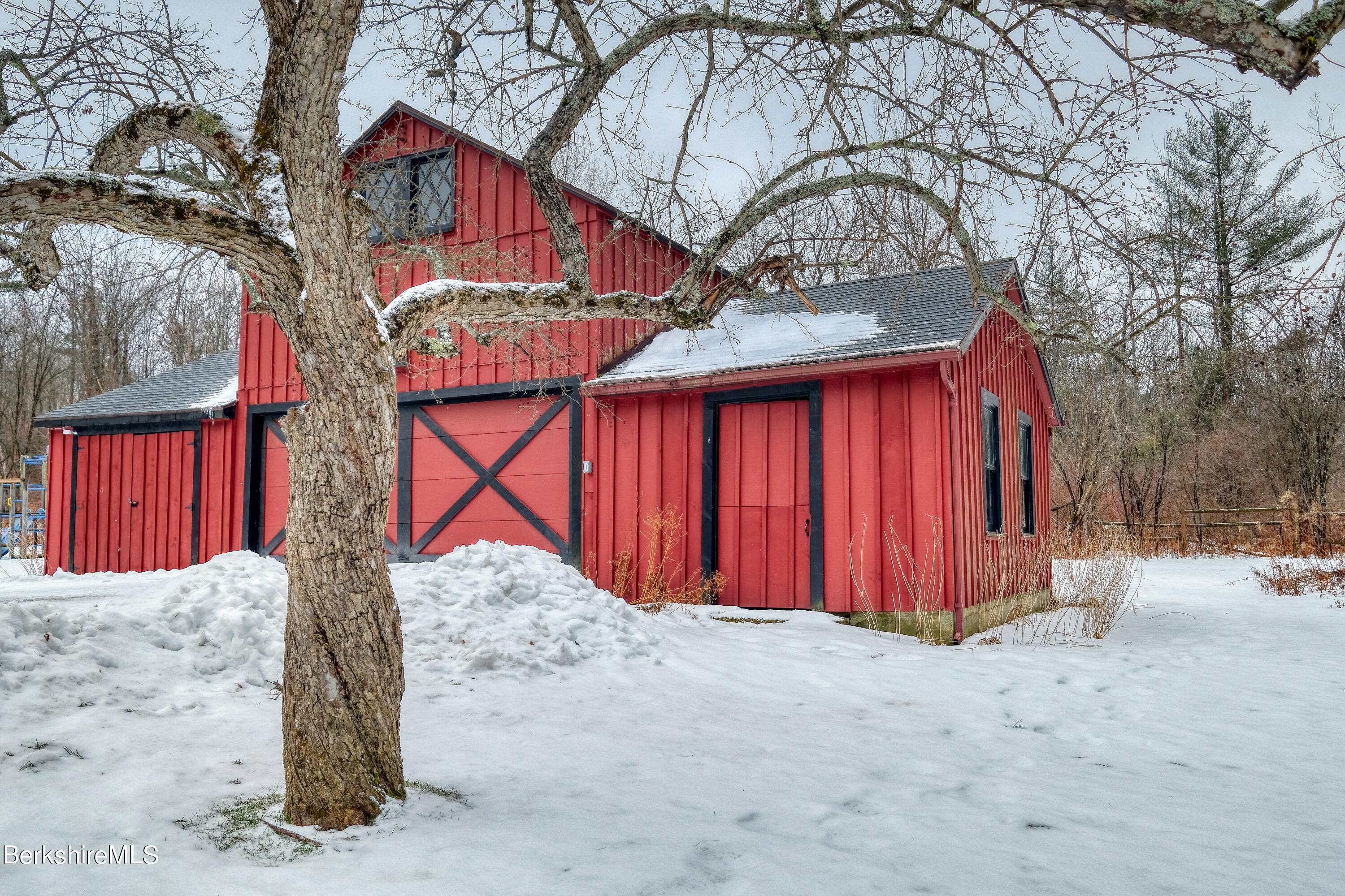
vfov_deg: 45.0
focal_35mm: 29
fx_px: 1083
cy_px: 448
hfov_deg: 63.7
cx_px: 672
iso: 400
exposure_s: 1/125
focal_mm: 19.1
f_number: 4
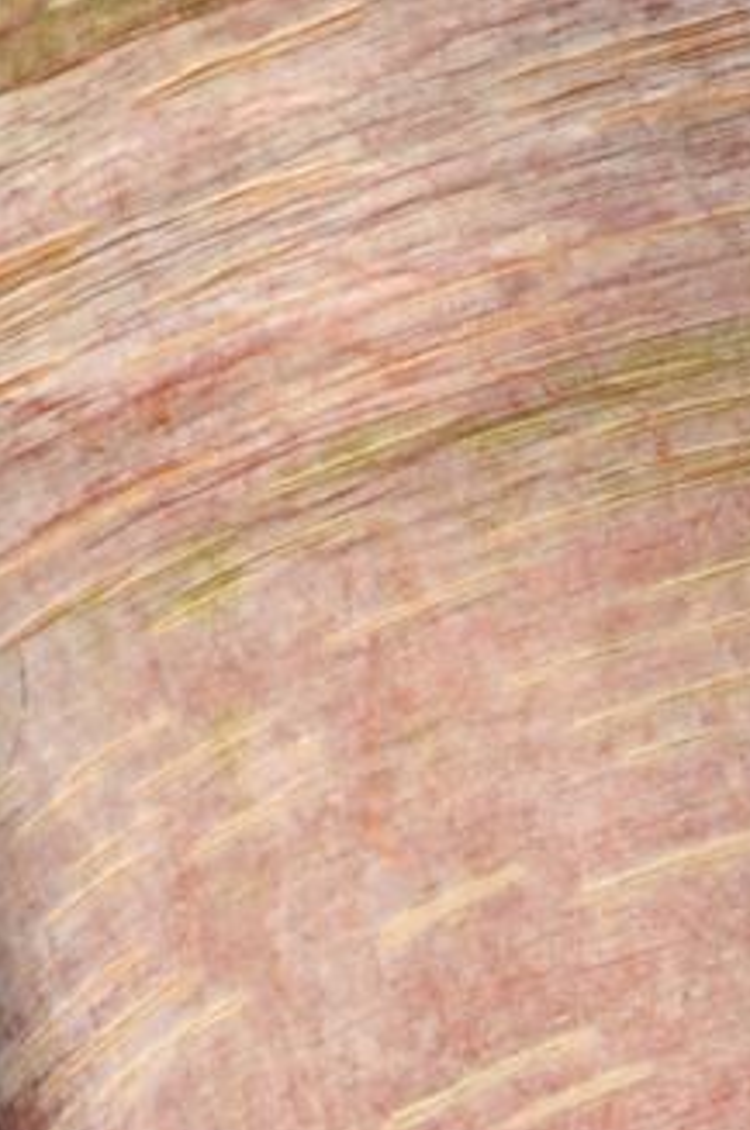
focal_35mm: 536
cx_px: 938
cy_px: 1816
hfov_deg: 2.6
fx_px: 16810
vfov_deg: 3.8
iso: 200
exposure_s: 1/640
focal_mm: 55
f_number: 5.6
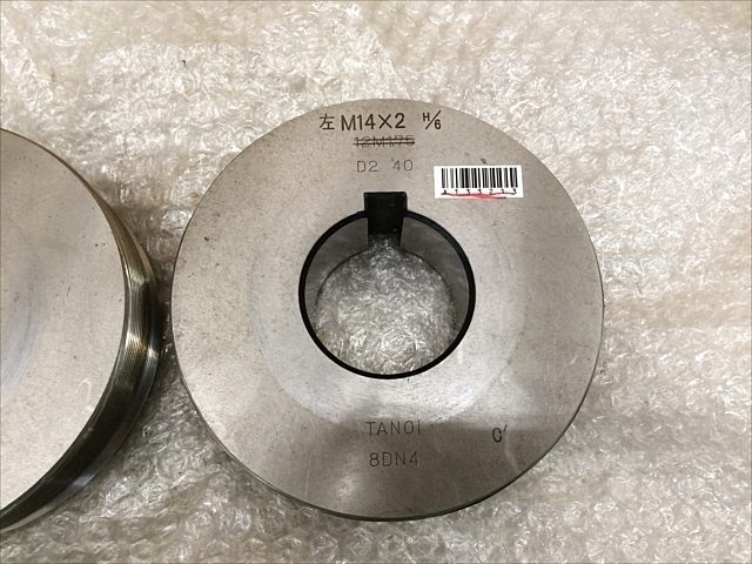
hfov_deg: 61.7
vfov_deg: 48.2
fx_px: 630
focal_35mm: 29
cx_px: 376
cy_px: 282
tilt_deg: -75.3
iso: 80
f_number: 2.2
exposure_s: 1/30
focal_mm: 4.15
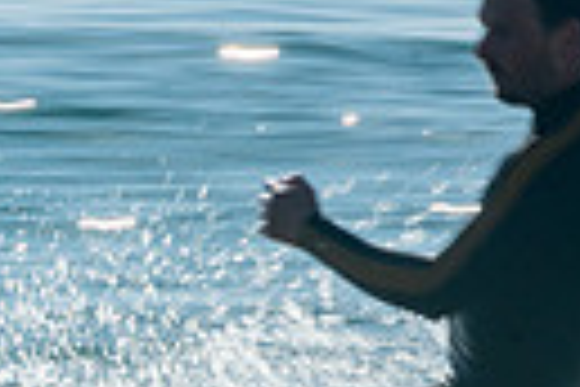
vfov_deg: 0.5
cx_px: 36
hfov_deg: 0.8
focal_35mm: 2695
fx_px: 43416
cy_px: 637
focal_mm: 400
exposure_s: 1/50
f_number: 25
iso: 100
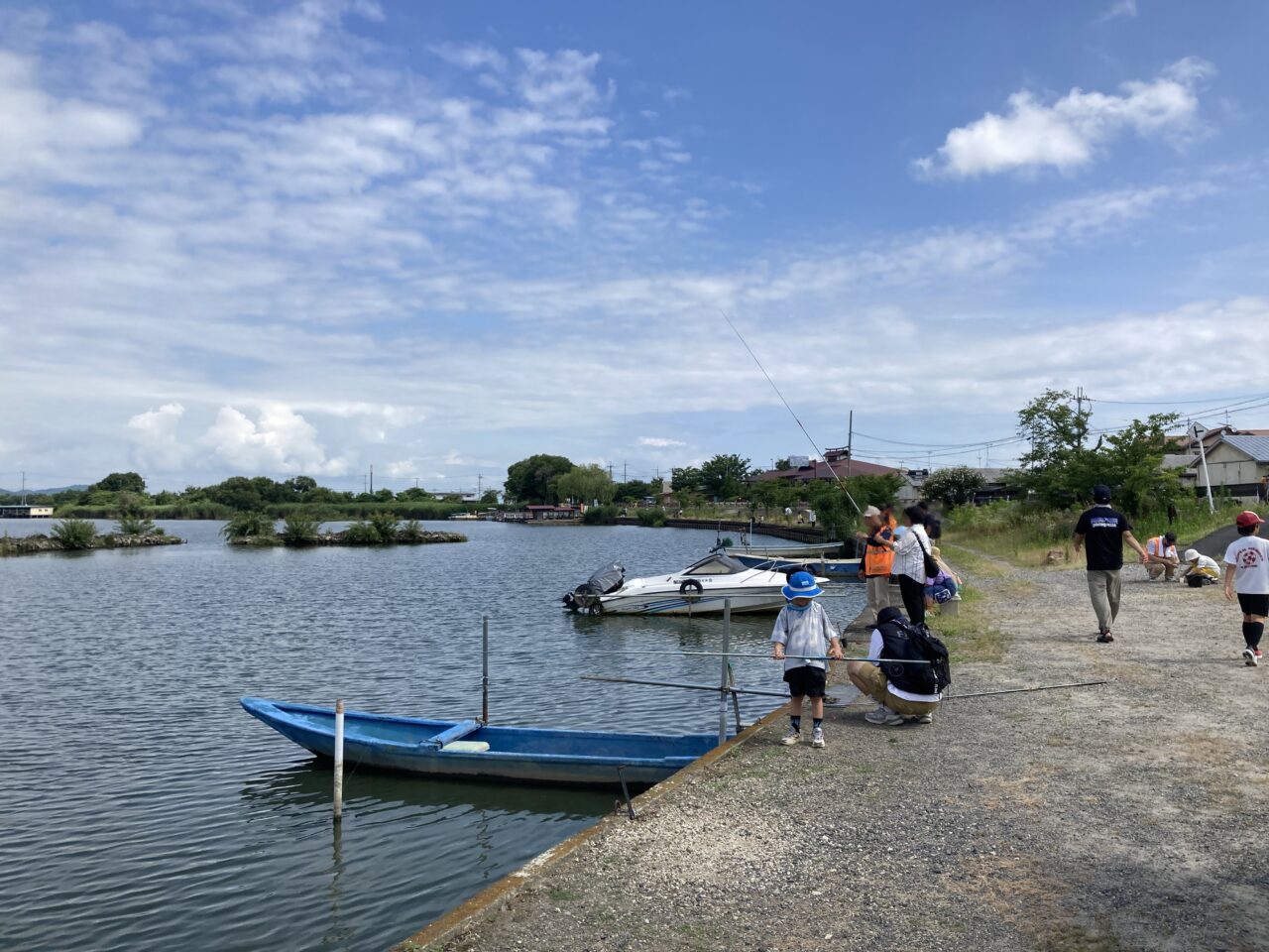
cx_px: 634
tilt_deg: +3.3
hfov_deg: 63.4
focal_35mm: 28
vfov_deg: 49.7
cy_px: 476
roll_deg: +0.3
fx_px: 1026
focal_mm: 3.99
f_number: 1.8
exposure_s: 1/2667
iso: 20
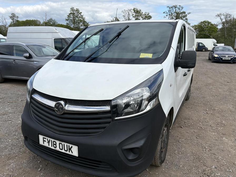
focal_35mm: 26
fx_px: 177
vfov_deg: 53.1
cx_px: 118
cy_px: 88
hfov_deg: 67.3
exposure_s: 1/2865
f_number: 1.6
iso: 50
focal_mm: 5.96
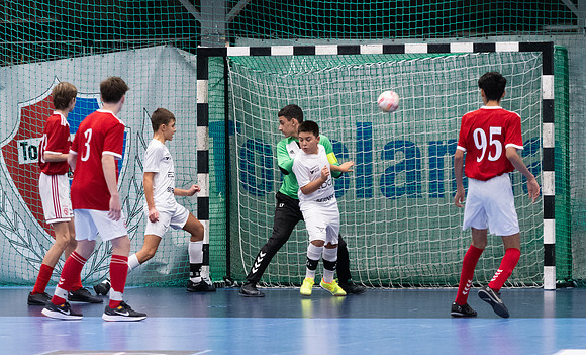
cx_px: 338
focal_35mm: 274
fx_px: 4340
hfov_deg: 7.7
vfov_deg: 4.7
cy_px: 225
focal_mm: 150
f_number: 3.2
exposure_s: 1/400
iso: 4500
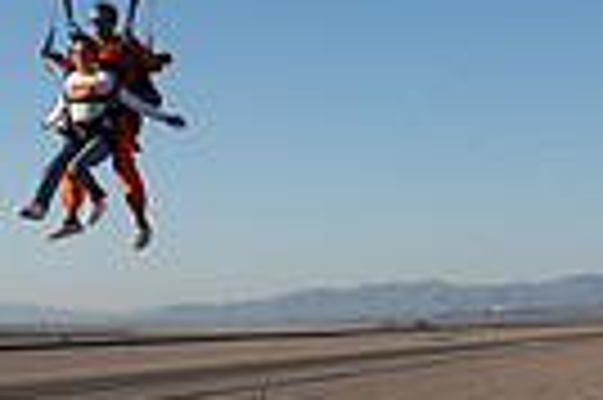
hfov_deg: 19.1
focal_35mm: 104
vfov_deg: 13.1
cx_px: 9
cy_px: 169
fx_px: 1740
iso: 800
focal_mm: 24
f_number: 9
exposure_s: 1/2000
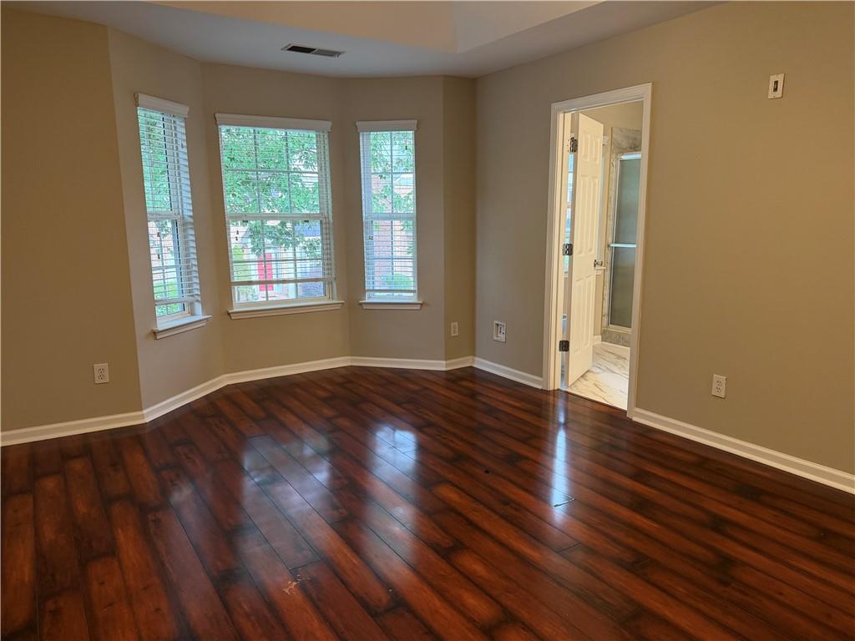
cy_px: 320
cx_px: 428
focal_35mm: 24
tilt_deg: -10.2
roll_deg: +1.0
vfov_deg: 56.8
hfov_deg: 71.6
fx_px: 593
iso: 200
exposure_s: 1/60
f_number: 1.78
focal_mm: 6.76
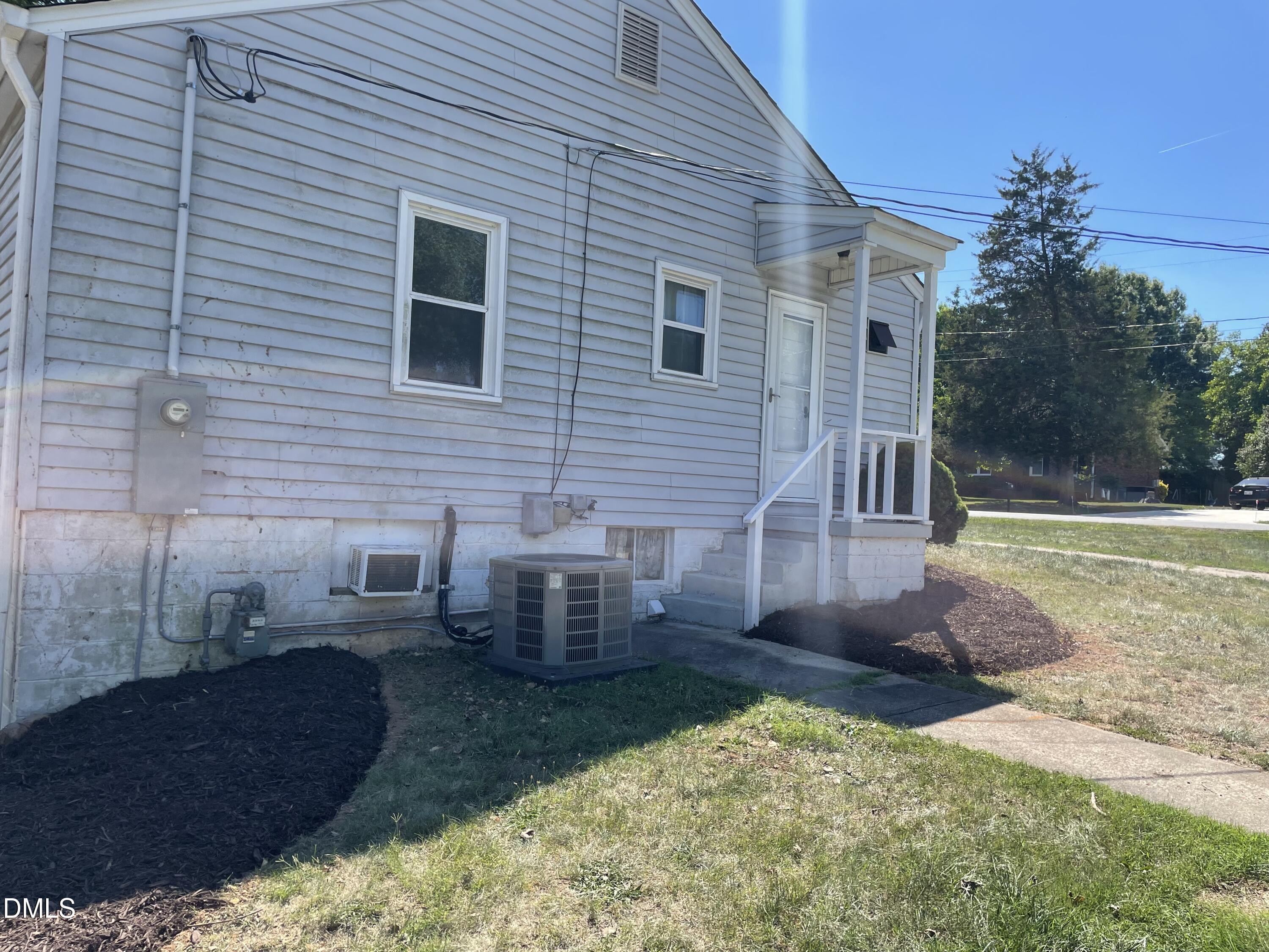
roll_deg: -1.3
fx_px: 953
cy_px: 476
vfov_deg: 53.1
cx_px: 634
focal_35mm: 26
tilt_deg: +2.0
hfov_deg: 67.3
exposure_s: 1/1742
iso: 32
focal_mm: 4.2
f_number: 1.6
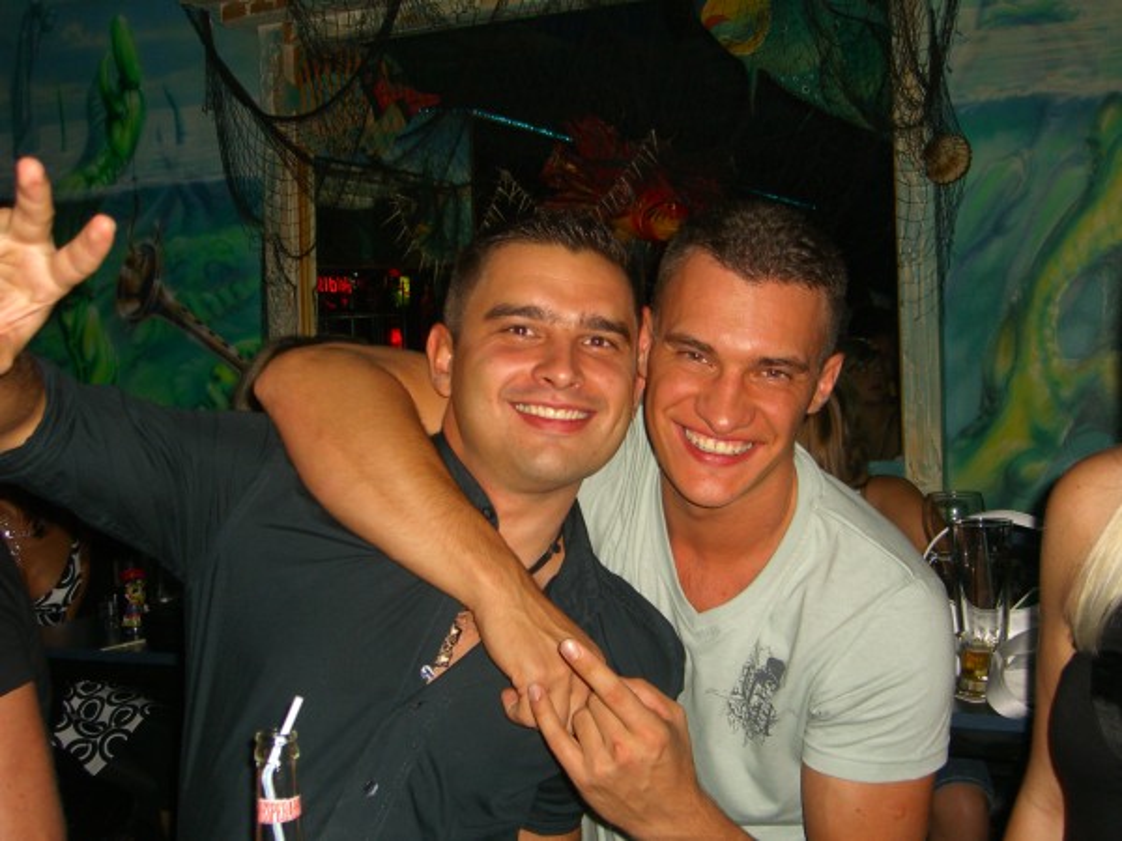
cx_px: 561
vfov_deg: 31.5
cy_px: 420
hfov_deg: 41.2
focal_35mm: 46
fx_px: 1491
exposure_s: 1/60
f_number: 3.1
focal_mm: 9.5
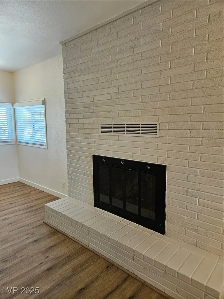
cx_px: 112
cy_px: 150
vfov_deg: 73.9
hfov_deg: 58.9
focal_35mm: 23
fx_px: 198
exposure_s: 1/120
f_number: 1.8
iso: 320
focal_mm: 5.4
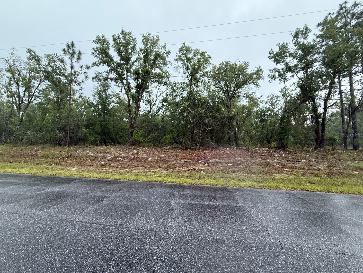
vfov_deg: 81.7
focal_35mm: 15
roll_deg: +0.3
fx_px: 157
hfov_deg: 98.0
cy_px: 135
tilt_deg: +5.4
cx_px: 170
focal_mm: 2.22
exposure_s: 1/99
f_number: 2.2
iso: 250
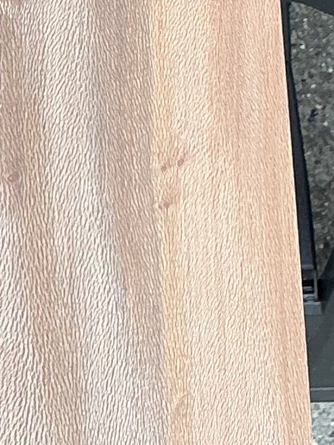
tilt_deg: -65.5
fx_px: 2008
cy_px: -585
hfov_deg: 9.4
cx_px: -21
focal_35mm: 156
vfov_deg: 10.9
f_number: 1.8
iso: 16
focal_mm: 3
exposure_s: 1/100
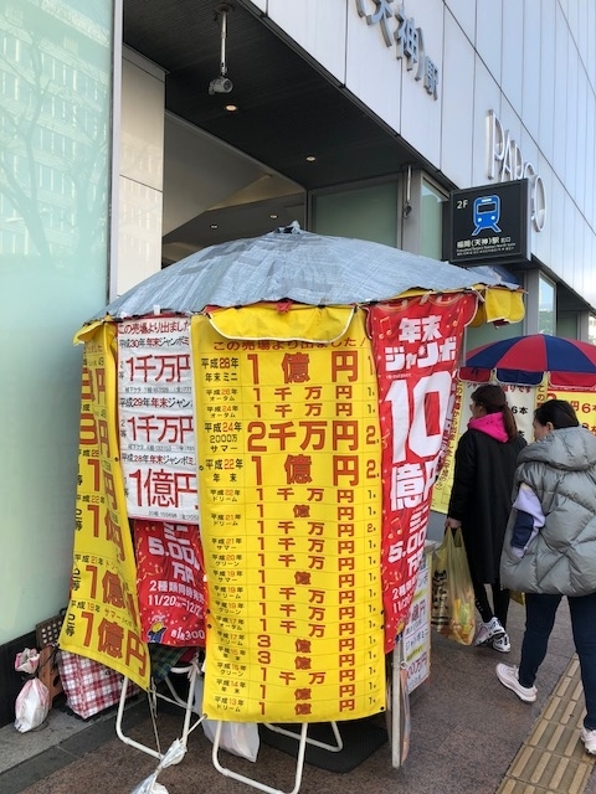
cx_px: 298
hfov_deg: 49.7
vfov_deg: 63.4
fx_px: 643
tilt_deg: +3.4
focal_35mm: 28
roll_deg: -2.0
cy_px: 397
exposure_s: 1/382
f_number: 1.8
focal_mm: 3.99
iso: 20
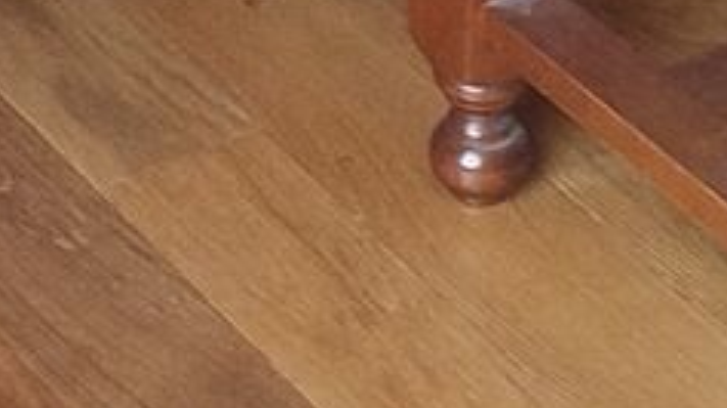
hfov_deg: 9.7
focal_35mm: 221
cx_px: 126
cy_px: -660
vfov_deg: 5.3
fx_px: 4258
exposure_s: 1/25
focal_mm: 5.31
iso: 500
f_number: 1.7
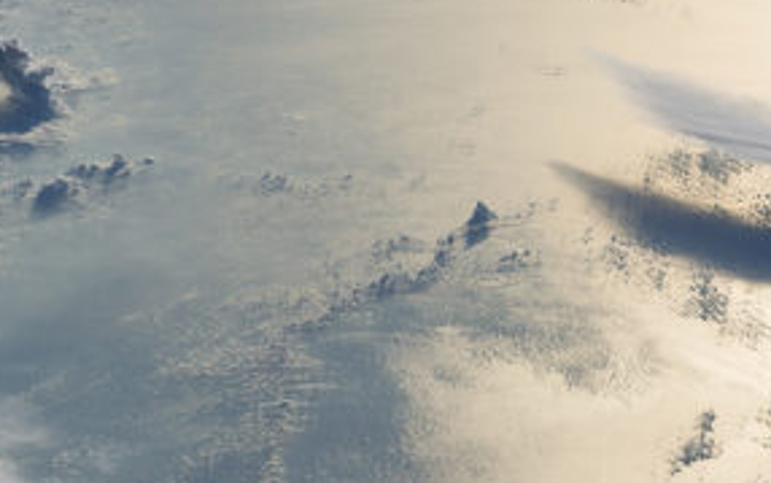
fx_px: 5739
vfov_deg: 4.8
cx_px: 698
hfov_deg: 7.7
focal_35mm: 273
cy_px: -9
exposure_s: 1/3200
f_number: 13
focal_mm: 116
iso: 200
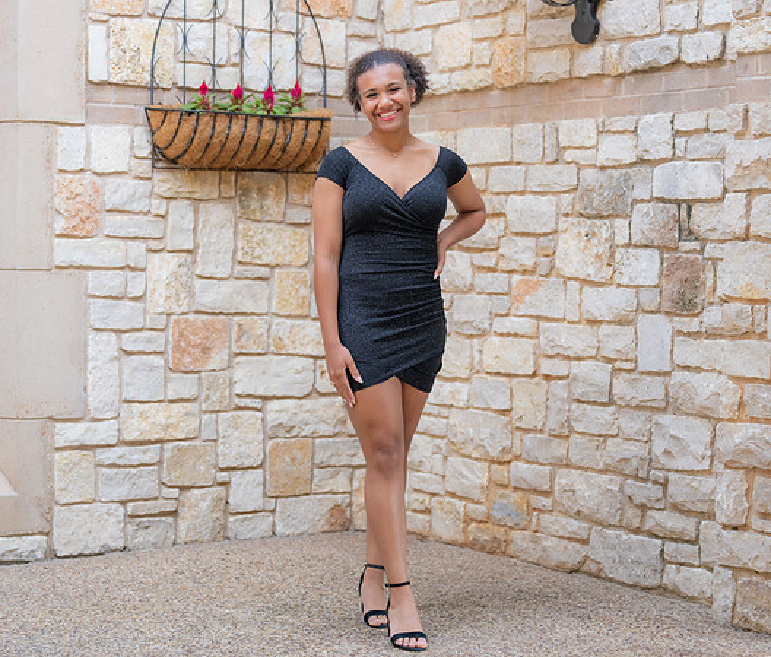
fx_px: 1978
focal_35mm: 84
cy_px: 332
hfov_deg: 22.1
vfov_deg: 18.9
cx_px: 393
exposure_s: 1/320
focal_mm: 70
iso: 500
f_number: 2.8
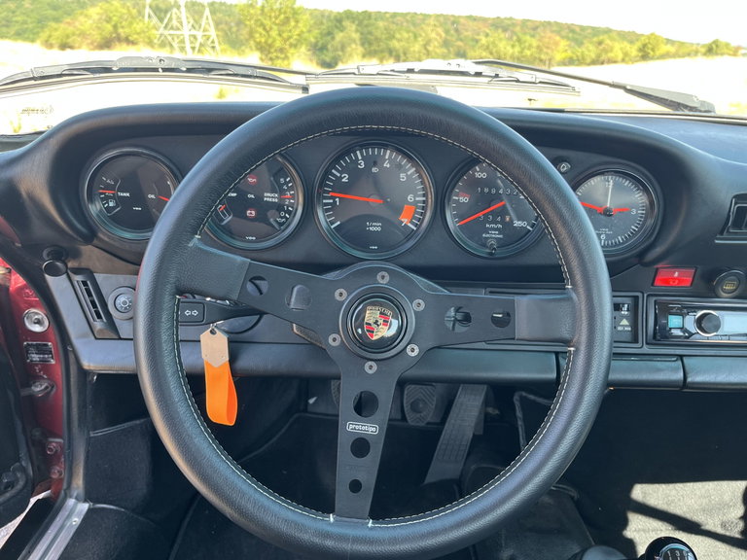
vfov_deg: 53.1
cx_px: 374
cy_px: 280
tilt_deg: -24.6
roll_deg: -1.8
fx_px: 561
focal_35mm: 26
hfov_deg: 67.3
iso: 64
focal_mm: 5.1
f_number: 1.6
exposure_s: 1/122
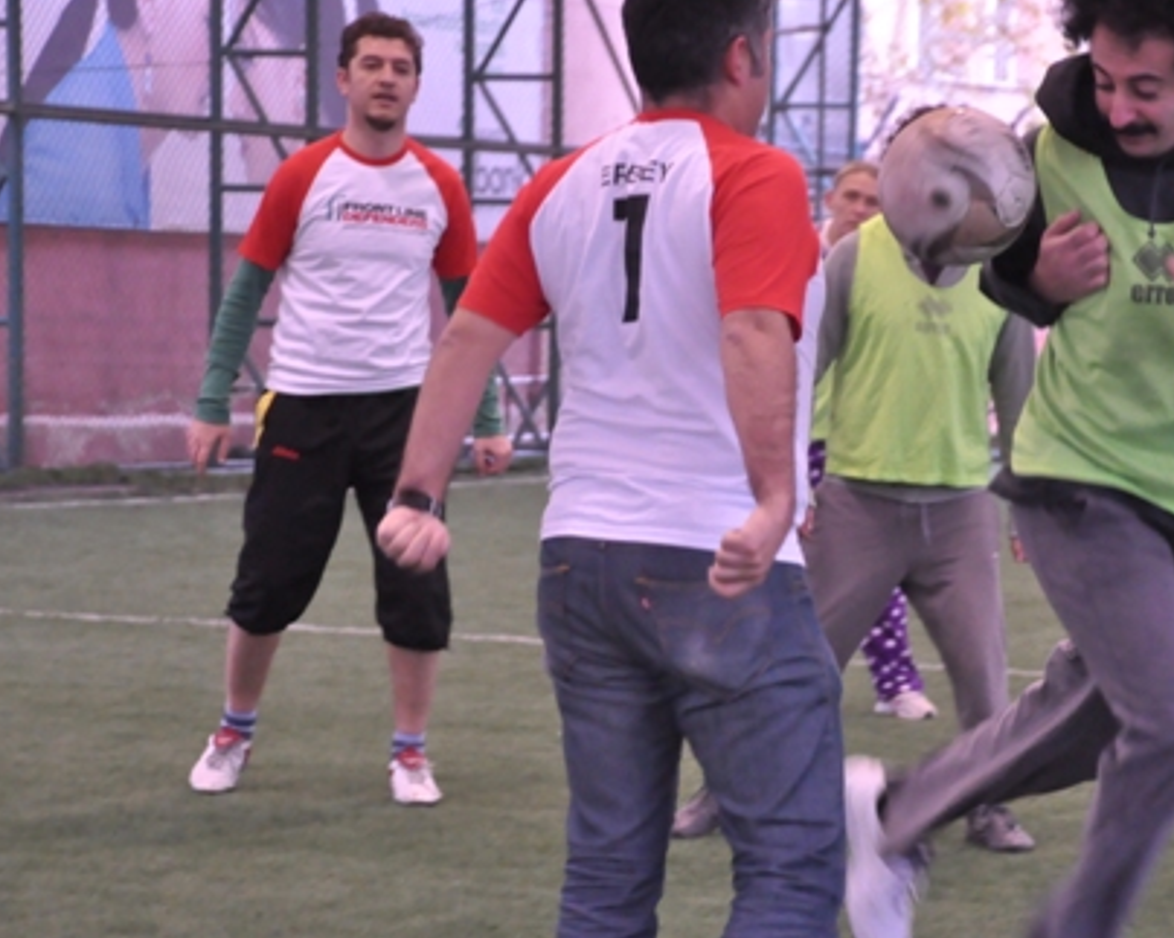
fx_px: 5650
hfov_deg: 11.9
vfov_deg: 9.5
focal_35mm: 163
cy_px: 440
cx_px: 700
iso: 3200
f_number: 5.6
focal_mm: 85
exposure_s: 1/125
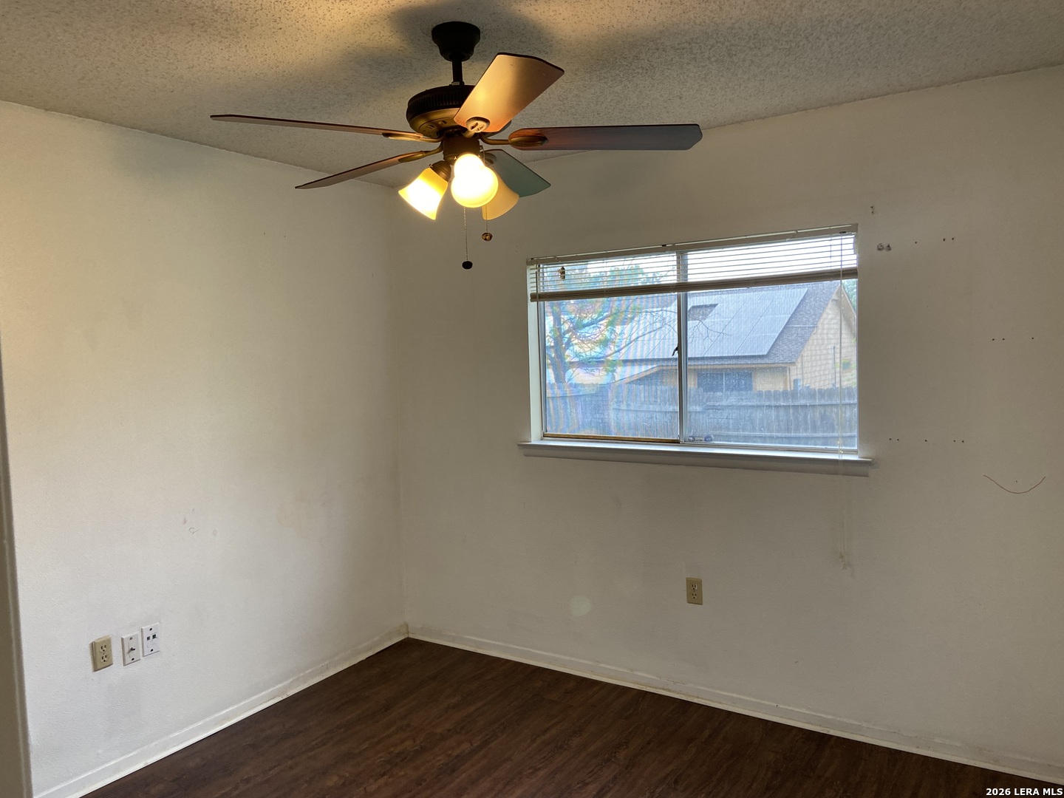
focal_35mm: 26
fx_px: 799
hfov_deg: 67.3
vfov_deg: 53.1
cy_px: 399
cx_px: 532
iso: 100
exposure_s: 1/120
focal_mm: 4.25
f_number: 1.8
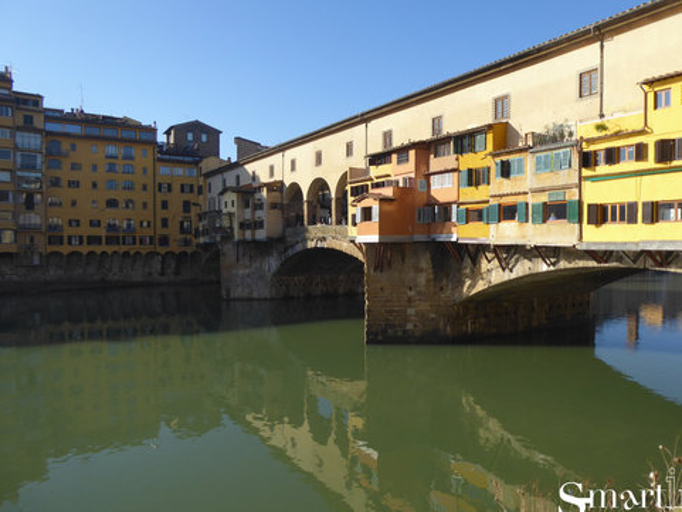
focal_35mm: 26
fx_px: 512
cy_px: 257
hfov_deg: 67.3
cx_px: 352
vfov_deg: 53.1
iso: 80
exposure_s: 1/640
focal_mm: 4.3
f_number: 3.3
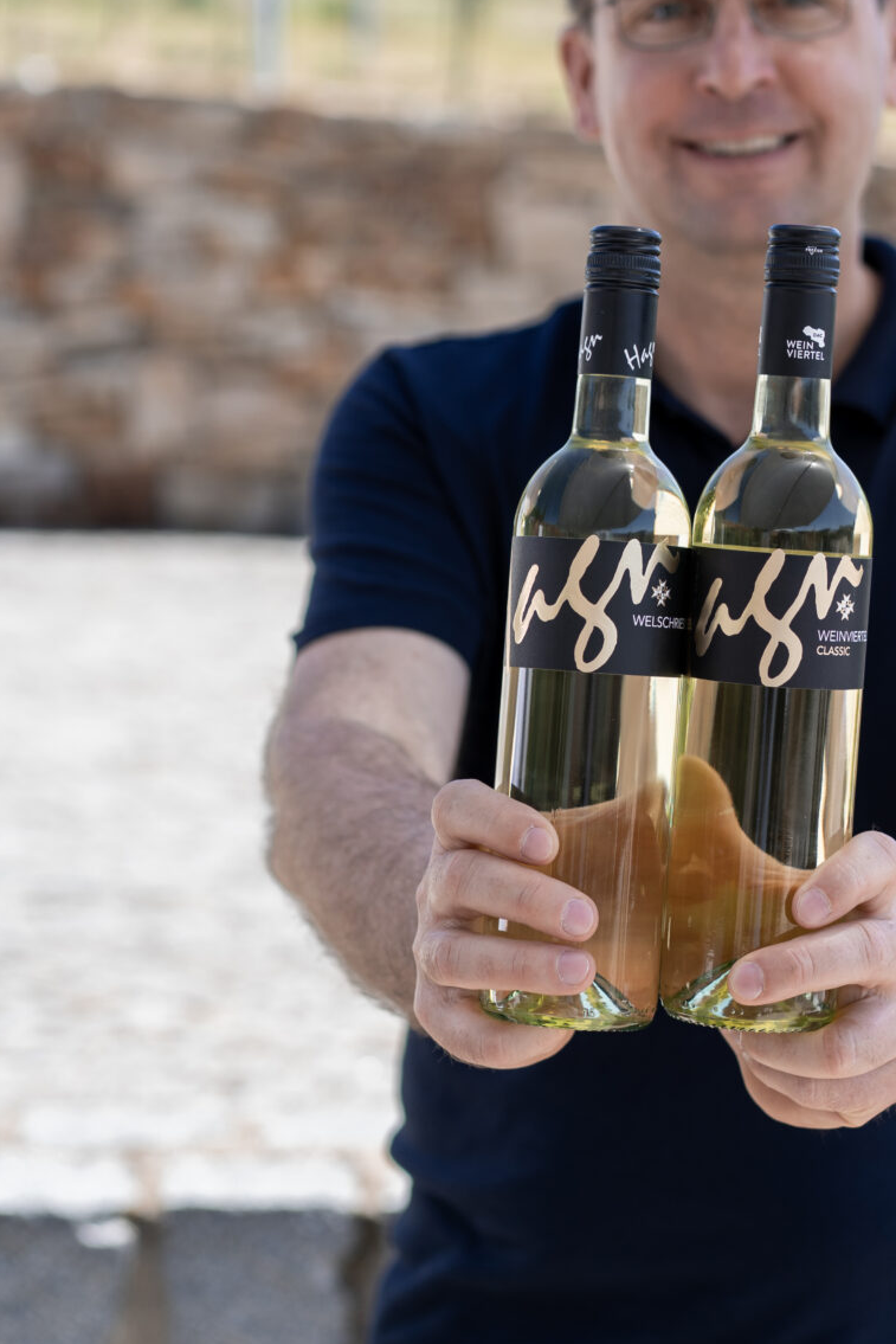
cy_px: 525
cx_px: 640
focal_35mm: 93
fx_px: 3471
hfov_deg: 14.7
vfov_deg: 21.9
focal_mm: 55
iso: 160
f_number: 2.8
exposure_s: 1/800
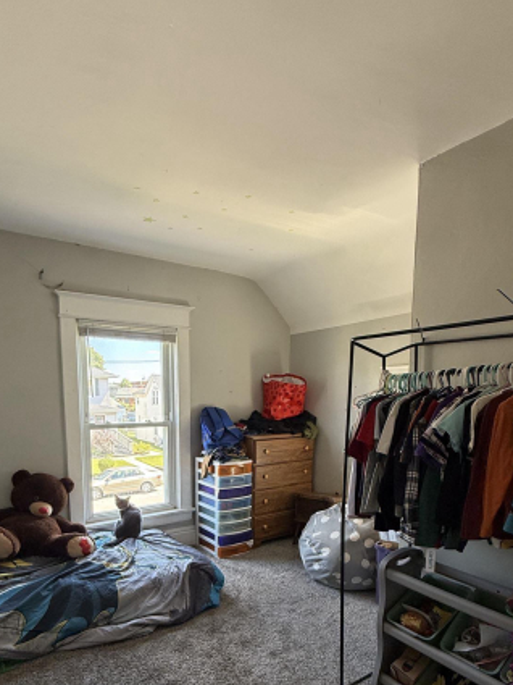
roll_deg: +0.3
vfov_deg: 73.9
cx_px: 227
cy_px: 460
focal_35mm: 22
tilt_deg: -8.4
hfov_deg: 60.9
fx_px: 435
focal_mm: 2.22
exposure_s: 1/99
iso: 125
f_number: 2.2
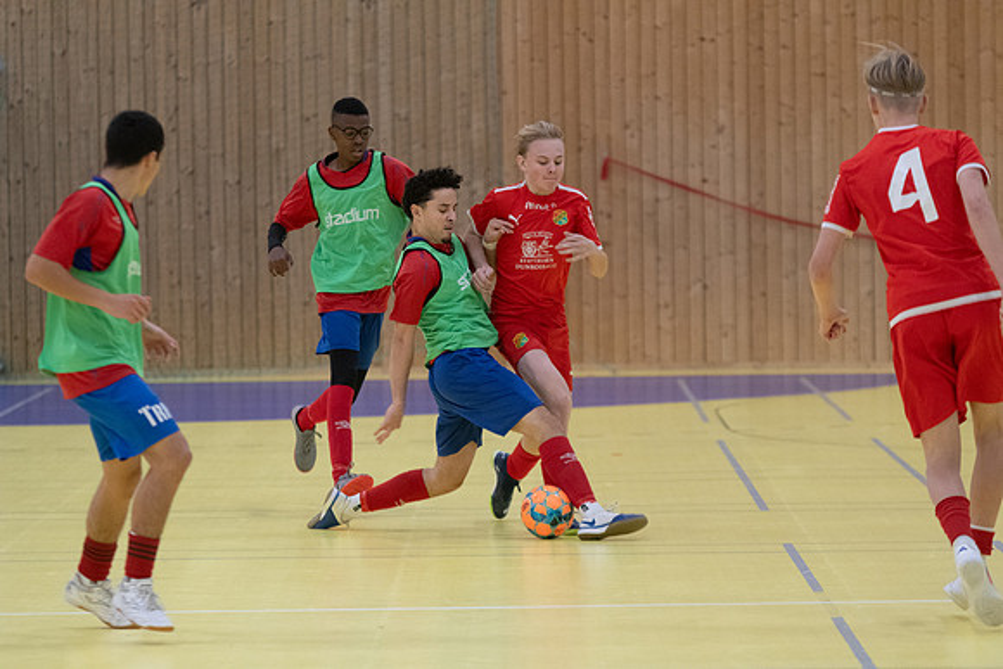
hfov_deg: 9.1
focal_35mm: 225
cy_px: 334
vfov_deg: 6.1
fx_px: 6270
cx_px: 502
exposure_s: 1/500
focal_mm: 150
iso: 3600
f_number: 3.2
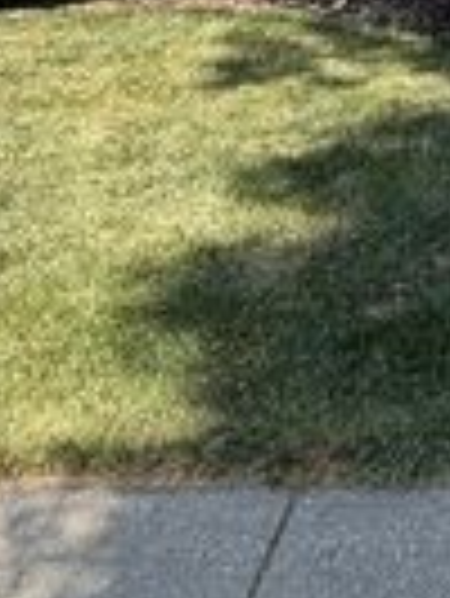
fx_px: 1211
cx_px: 716
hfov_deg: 18.2
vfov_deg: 17.5
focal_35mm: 70
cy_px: -663
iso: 40
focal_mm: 2.22
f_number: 2.2
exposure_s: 1/686
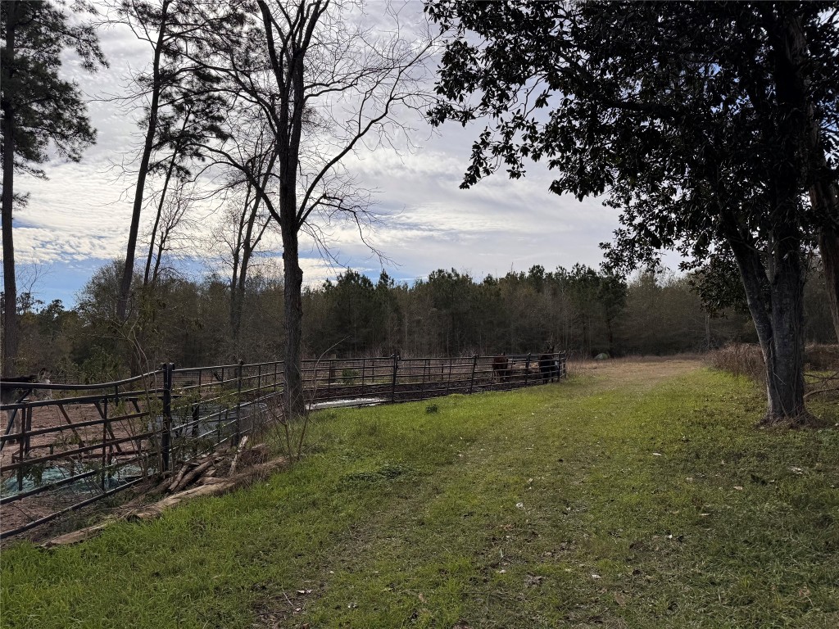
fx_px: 582
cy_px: 314
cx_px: 420
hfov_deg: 71.6
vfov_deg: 56.8
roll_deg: +2.2
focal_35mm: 24
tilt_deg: +2.6
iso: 80
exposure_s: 1/10417
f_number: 1.78
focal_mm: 6.76
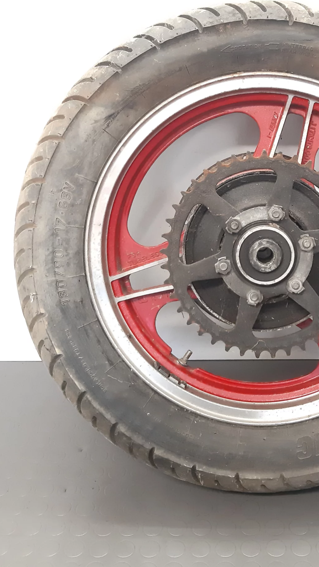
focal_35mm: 41
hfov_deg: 28.4
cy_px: 205
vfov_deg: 48.8
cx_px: 254
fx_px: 617
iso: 400
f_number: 1.7
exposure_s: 1/33
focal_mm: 3.93
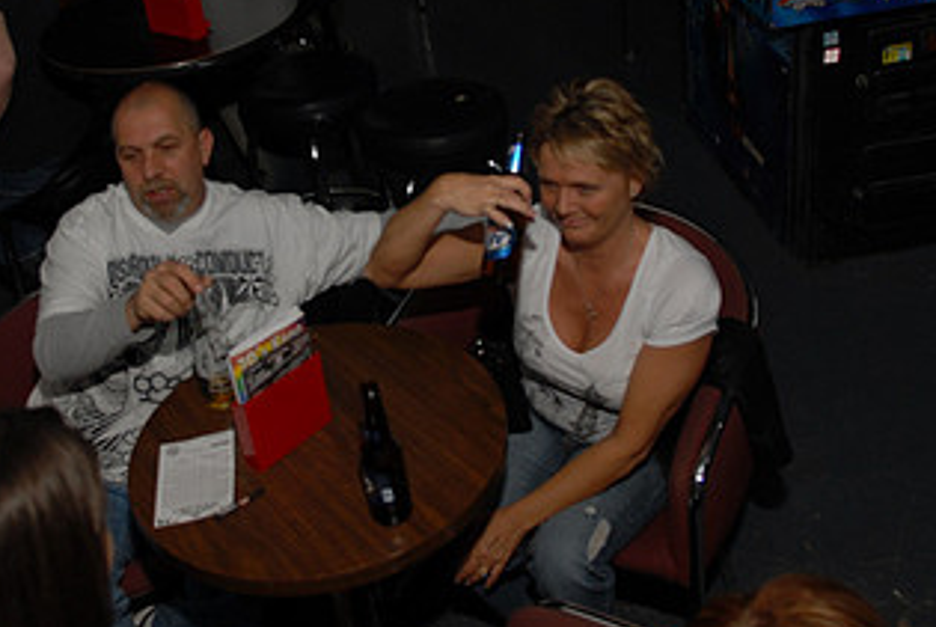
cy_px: 152
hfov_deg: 41.8
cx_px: 398
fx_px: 1222
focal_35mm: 47
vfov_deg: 28.3
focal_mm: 17
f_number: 2.8
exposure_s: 1/250
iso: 100
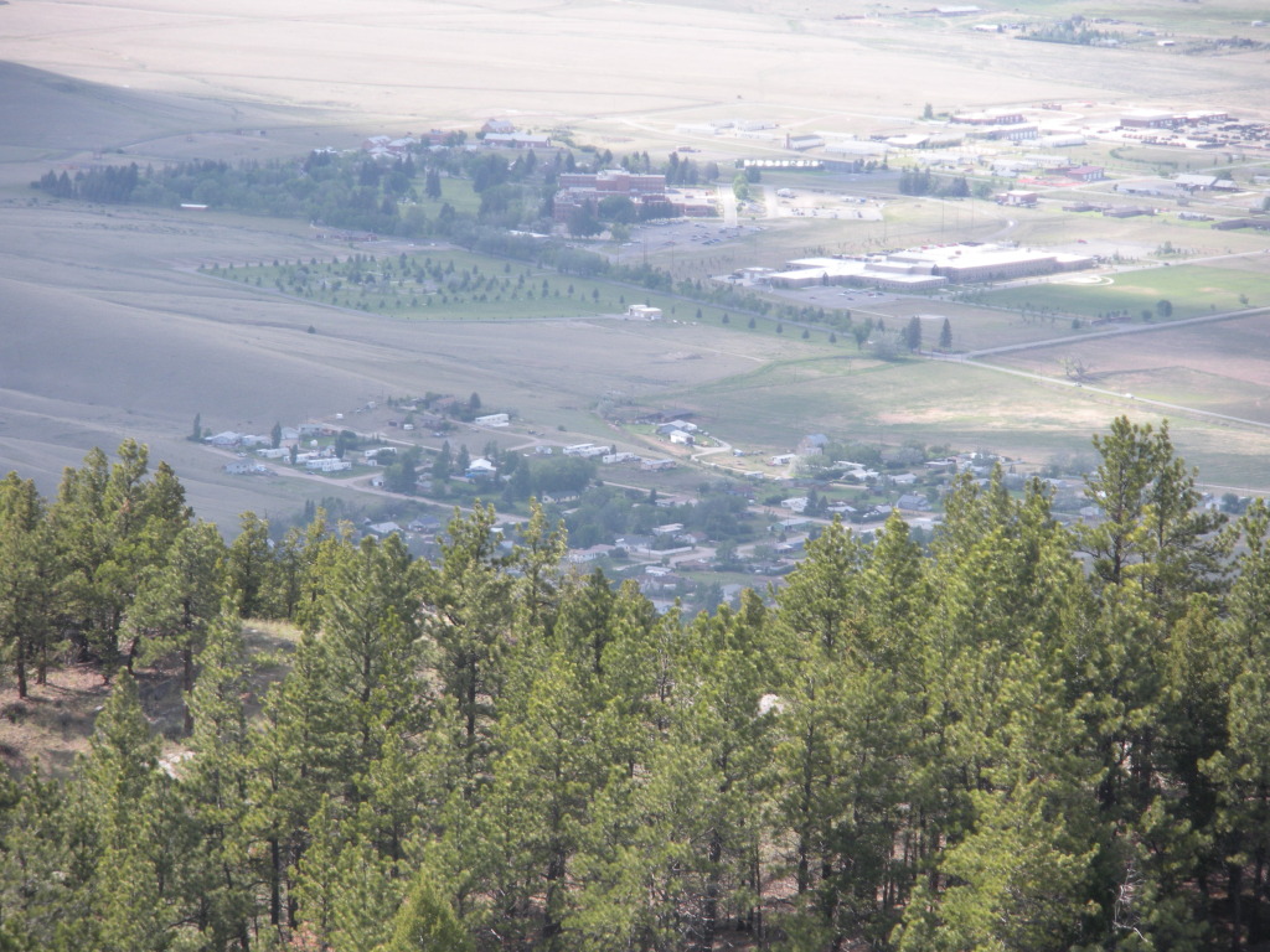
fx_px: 6604
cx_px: 635
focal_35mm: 180
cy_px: 476
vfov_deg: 8.2
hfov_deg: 11.0
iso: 73
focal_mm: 31.5
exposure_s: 1/111
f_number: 5.6
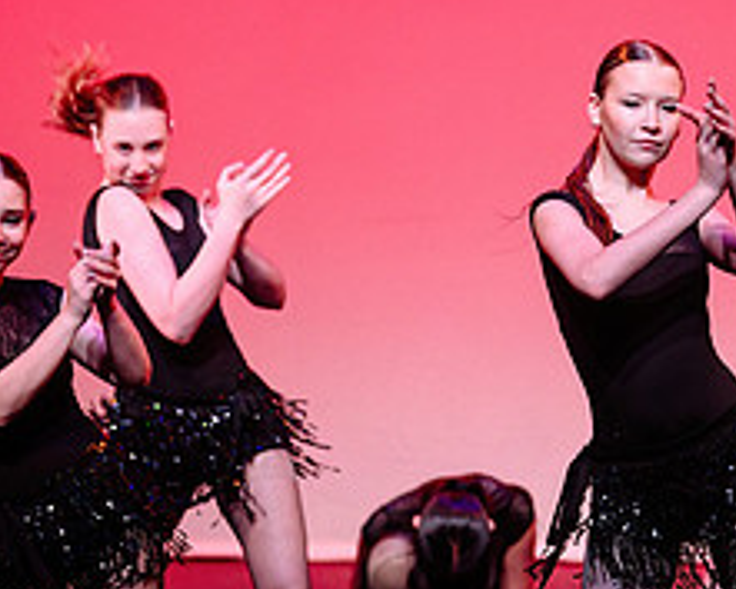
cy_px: 350
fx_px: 8216
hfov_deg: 5.1
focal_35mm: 377
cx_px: 633
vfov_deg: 4.1
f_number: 2.8
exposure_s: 1/640
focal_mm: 140
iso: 1250
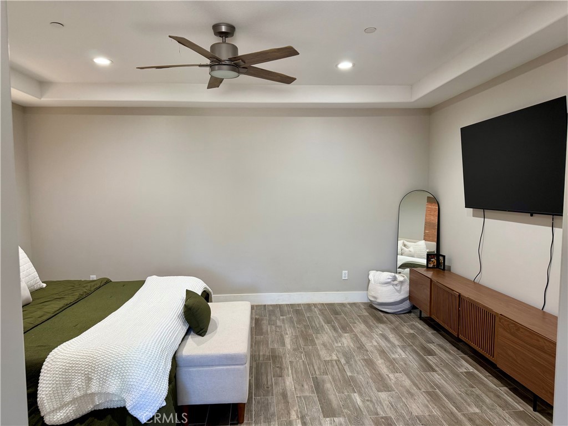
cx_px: 284
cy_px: 213
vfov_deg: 56.8
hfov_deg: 71.6
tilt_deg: -2.2
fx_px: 394
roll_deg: +0.6
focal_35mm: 24
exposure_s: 1/60
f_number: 1.78
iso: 160
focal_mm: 6.76
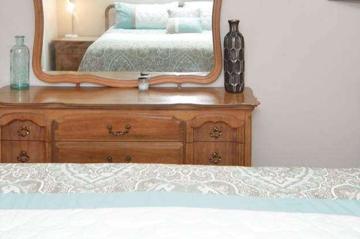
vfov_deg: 27.9
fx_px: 460
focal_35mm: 46
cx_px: 176
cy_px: 15
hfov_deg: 42.8
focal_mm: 12
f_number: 4
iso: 450
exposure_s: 1/60
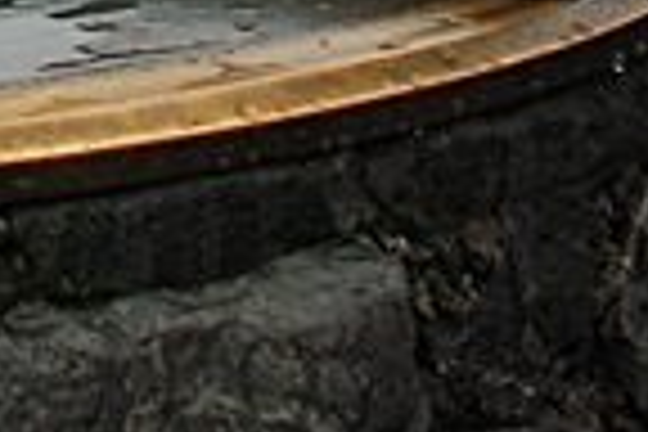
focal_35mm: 217
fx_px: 3906
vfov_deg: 6.0
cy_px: -756
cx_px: -306
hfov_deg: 9.2
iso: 400
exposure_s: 1/250
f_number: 5.6
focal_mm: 26
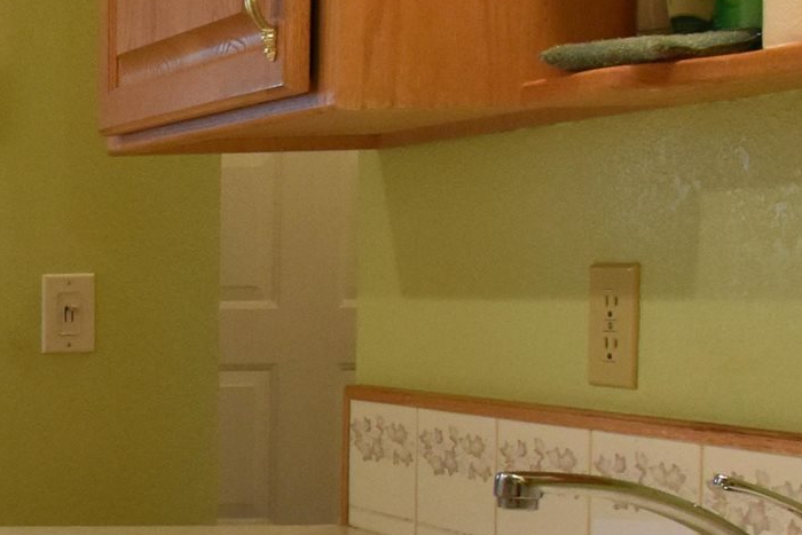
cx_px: -699
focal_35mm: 79
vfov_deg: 17.2
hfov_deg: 18.8
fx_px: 1760
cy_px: 412
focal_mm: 12
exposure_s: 1/50
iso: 1600
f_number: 8
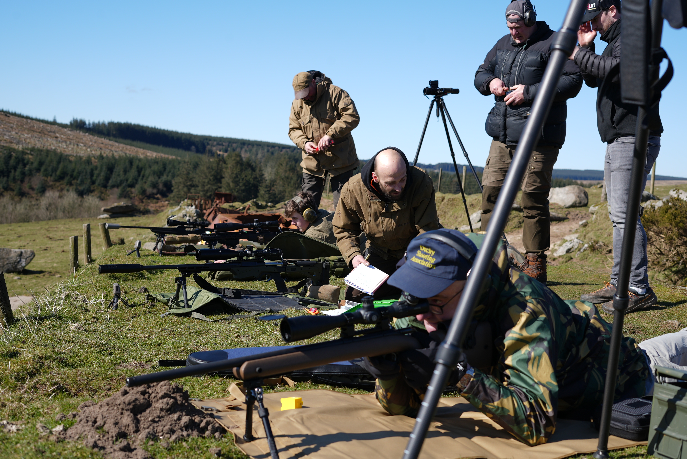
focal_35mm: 50
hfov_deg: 39.6
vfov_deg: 27.0
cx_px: 344
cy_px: 230
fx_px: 955
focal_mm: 50
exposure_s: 1/200
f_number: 5.6
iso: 50
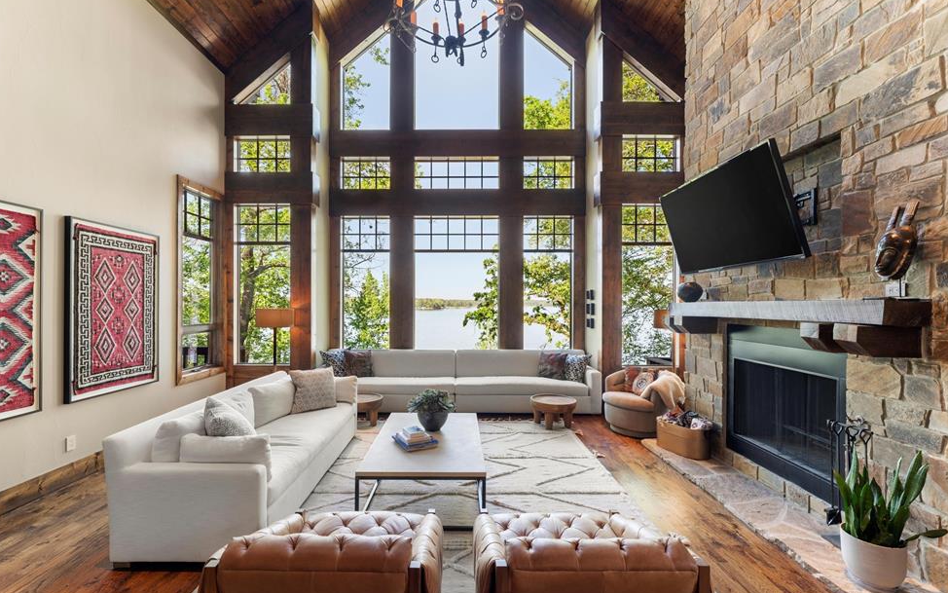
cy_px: 308
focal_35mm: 15
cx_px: 458
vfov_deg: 74.8
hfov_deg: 101.4
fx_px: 388
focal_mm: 14
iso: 100
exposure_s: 1/1.25
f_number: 9
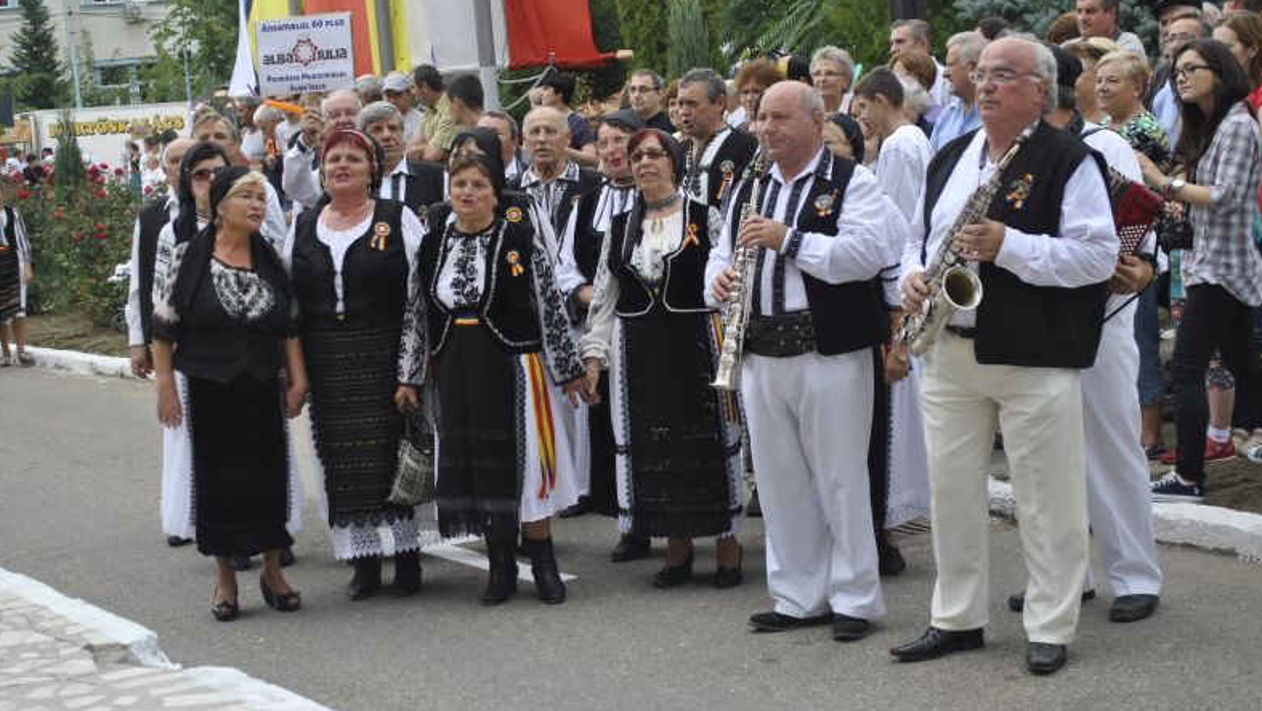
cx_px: 632
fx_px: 2142
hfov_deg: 32.8
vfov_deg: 18.8
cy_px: 295
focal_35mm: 64
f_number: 5.6
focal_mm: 40
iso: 140
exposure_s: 1/125
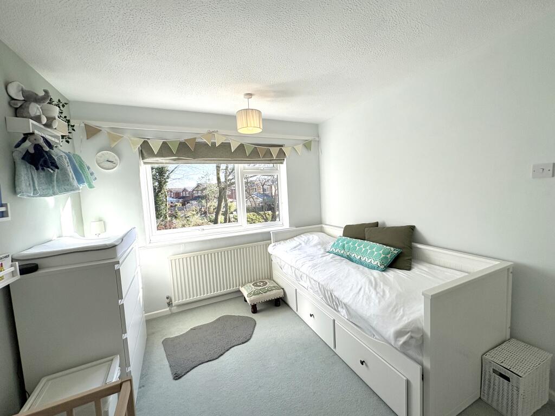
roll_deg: +3.2
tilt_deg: -4.2
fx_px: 224
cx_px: 278
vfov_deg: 85.7
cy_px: 208
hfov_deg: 102.1
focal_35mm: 14
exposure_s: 1/331
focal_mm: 2.22
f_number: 2.2
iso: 64
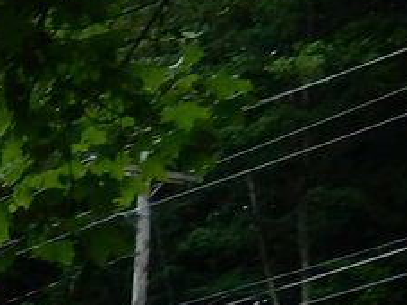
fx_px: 2068
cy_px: 705
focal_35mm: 176
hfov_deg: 9.0
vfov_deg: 7.9
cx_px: -828
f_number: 3.7
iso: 125
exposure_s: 1/500
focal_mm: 4.5
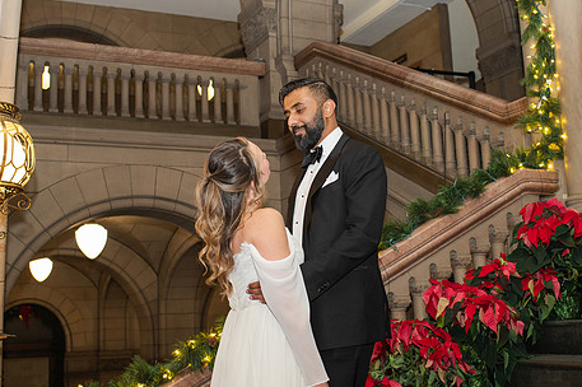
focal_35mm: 49
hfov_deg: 40.4
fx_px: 792
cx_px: 310
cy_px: 182
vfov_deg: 27.5
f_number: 4
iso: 1000
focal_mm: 35
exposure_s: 1/200
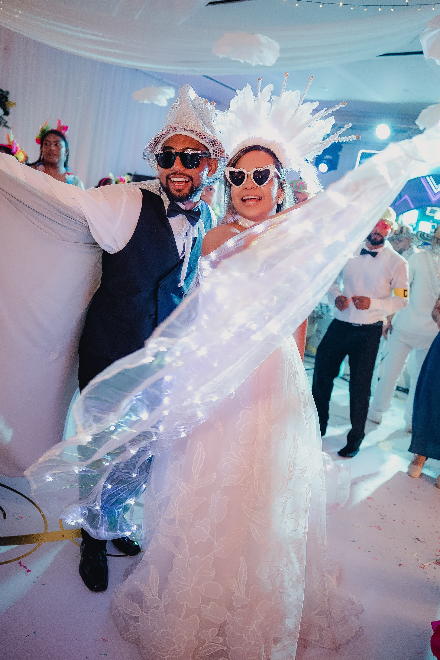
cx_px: 220
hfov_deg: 46.4
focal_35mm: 28
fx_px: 513
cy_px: 330
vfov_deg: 65.5
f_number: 2.8
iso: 3200
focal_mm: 28
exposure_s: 1/160
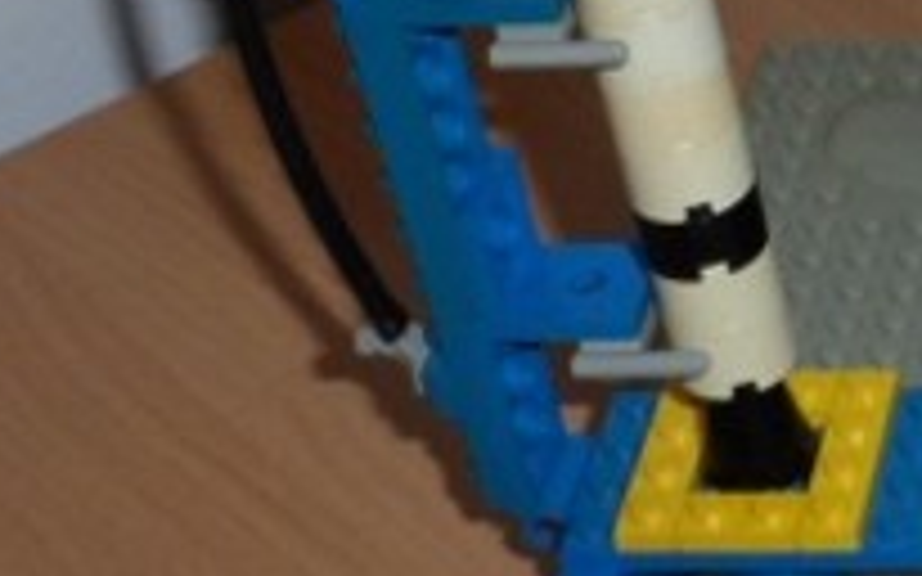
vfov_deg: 11.6
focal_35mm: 112
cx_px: 1376
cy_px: 86
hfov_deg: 16.9
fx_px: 2814
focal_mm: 4
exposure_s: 1/30
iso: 100
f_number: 3.2
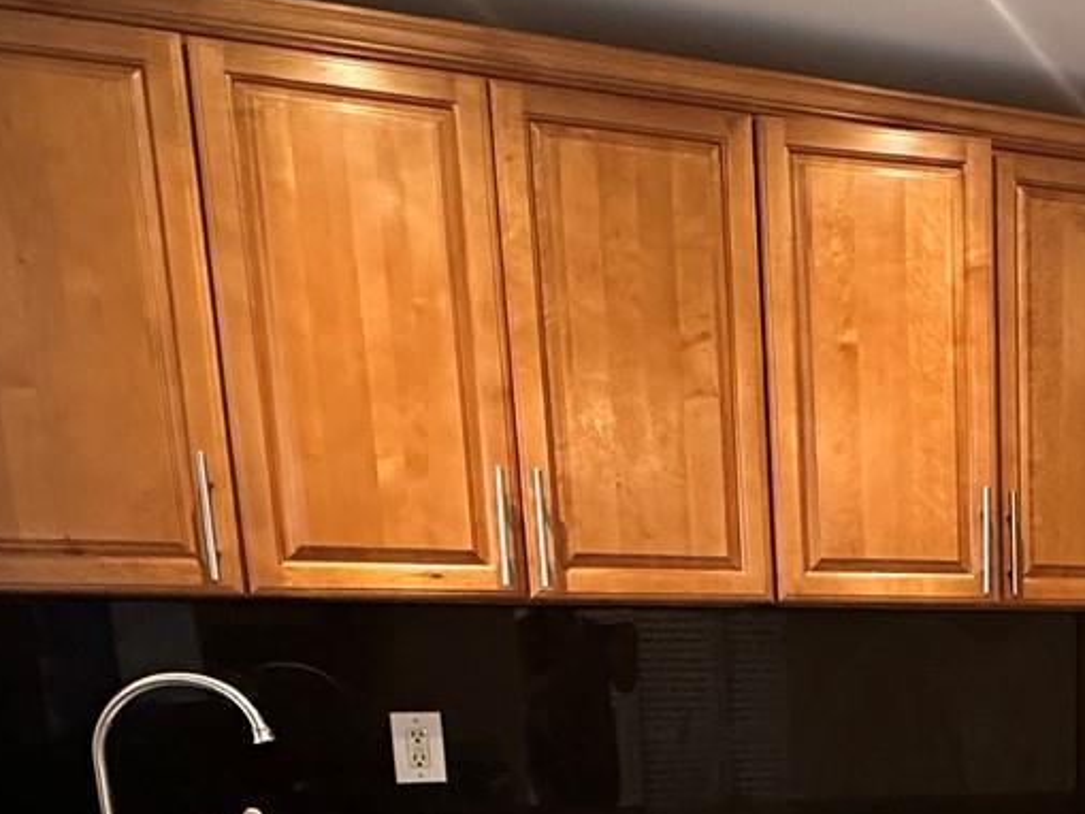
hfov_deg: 37.2
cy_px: 914
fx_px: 1379
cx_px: 1145
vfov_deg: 29.4
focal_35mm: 44
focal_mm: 2.22
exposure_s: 1/60
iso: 500
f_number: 2.2
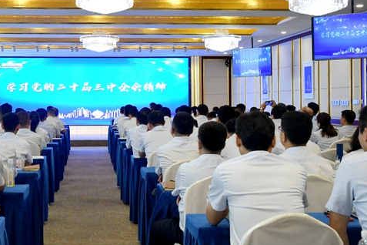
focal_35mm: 57
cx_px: 105
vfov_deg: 23.8
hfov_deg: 34.5
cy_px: 103
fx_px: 581
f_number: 8
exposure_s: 1/100
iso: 3200
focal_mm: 34
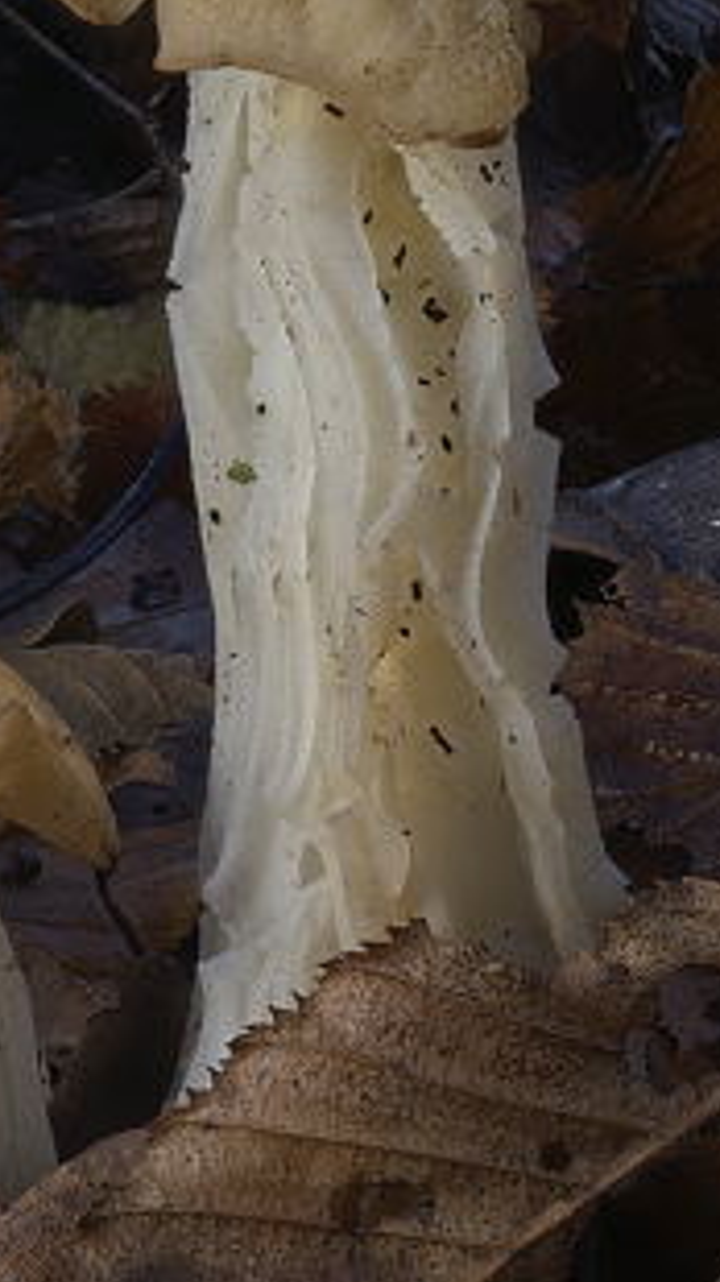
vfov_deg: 8.0
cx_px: 219
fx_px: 9179
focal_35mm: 270
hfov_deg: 4.5
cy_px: 422
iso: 200
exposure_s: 1/13
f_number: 5.6
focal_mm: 60
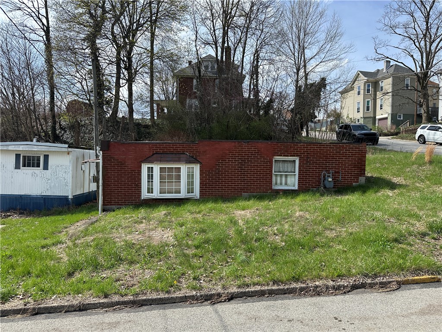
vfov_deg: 56.8
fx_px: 306
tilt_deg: -1.4
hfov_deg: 71.6
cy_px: 166
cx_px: 221
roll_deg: -0.6
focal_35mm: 24
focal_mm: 6.86
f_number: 1.78
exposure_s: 1/3155
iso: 80
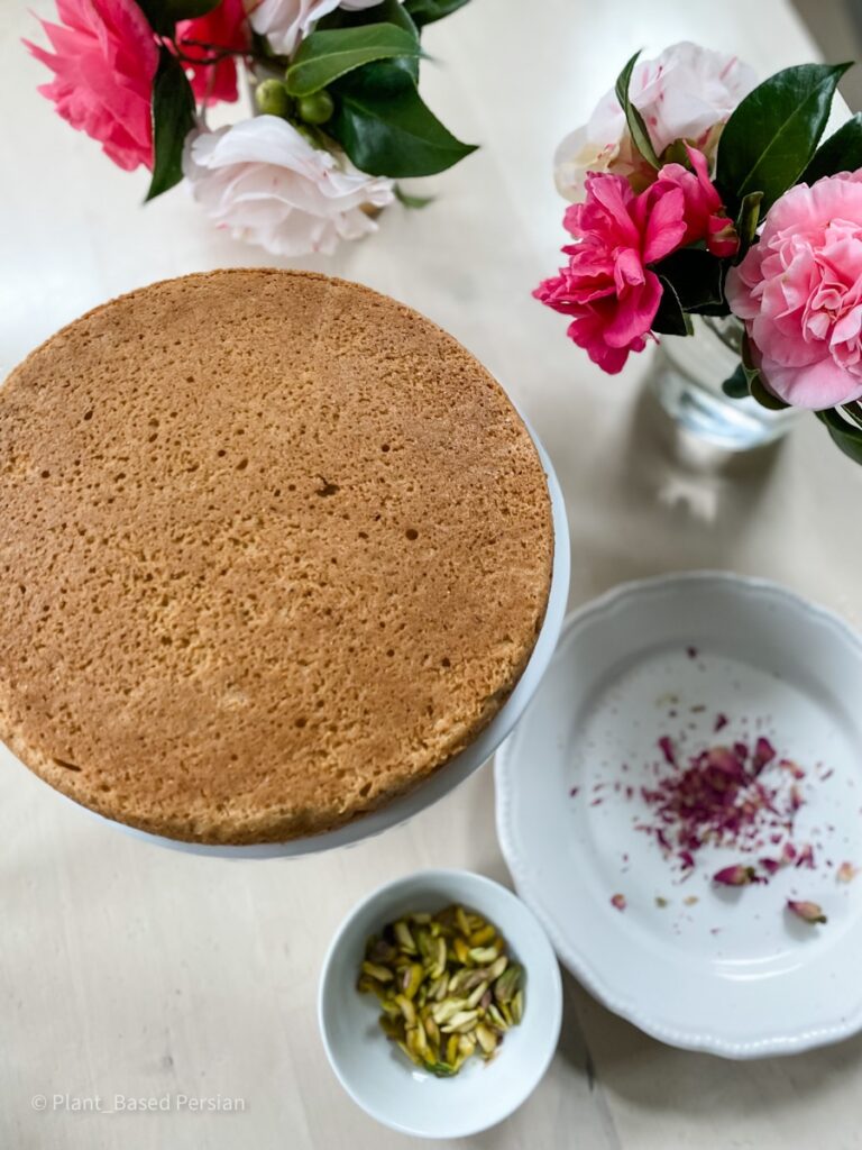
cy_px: 575
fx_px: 863
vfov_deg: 67.3
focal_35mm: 26
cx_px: 431
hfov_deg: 53.1
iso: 125
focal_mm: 4.25
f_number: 1.8
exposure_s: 1/60
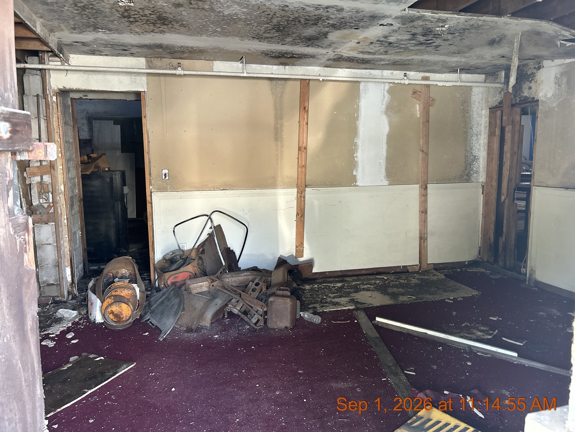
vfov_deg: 53.1
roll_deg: +0.5
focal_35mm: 26
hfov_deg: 67.3
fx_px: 432
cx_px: 288
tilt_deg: -7.8
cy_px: 216
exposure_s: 1/60
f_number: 1.5
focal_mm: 5.7
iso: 160
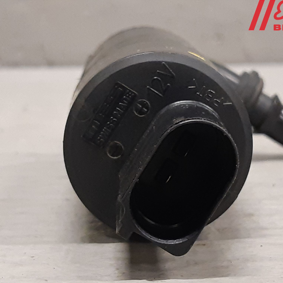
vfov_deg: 52.5
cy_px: 142
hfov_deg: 52.1
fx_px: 287
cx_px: 172
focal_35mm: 31
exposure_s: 1/50
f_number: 1.7
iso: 200
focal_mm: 3.93
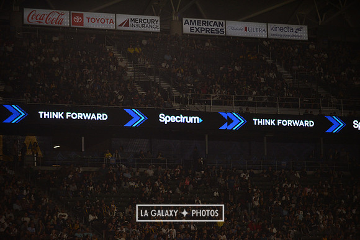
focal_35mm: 180
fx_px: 1800
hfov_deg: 11.4
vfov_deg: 7.6
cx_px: 180
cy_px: 120
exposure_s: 1/3200
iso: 1600
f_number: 2.8
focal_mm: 180
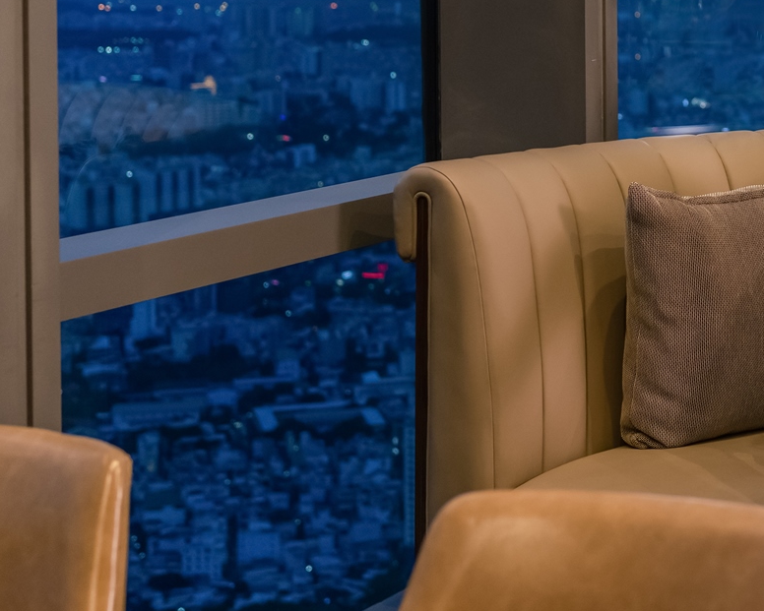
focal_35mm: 101
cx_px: 840
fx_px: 2284
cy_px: -27
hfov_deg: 18.3
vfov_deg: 14.9
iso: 800
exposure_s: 1/100
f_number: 2.8
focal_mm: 35
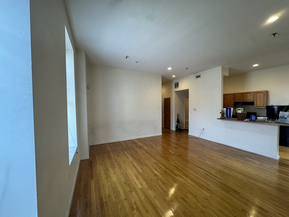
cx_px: 144
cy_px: 108
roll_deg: +0.6
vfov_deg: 85.7
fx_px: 117
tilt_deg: -1.8
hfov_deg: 102.1
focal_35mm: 14
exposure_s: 1/120
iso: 250
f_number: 2.2
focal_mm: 2.22
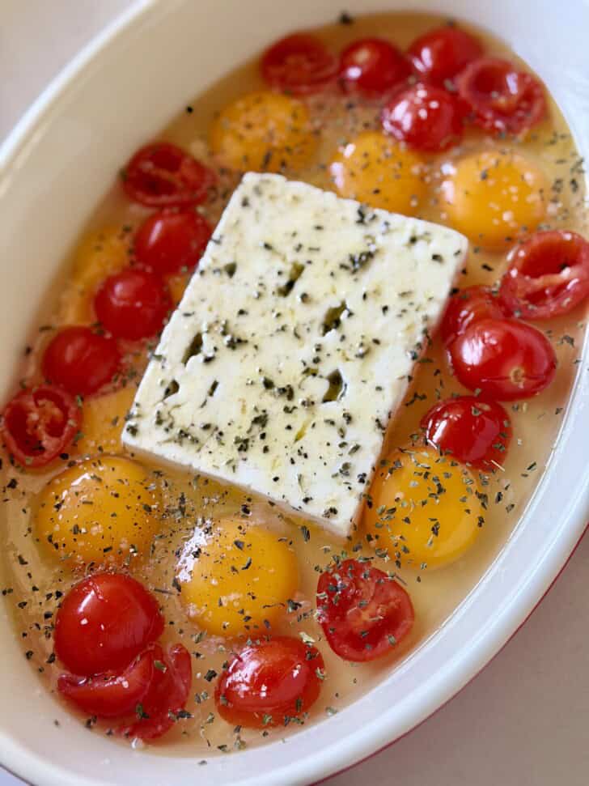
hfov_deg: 30.3
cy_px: 393
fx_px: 1089
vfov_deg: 39.7
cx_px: 294
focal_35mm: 48
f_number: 1.8
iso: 100
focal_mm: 6.8
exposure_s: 1/98
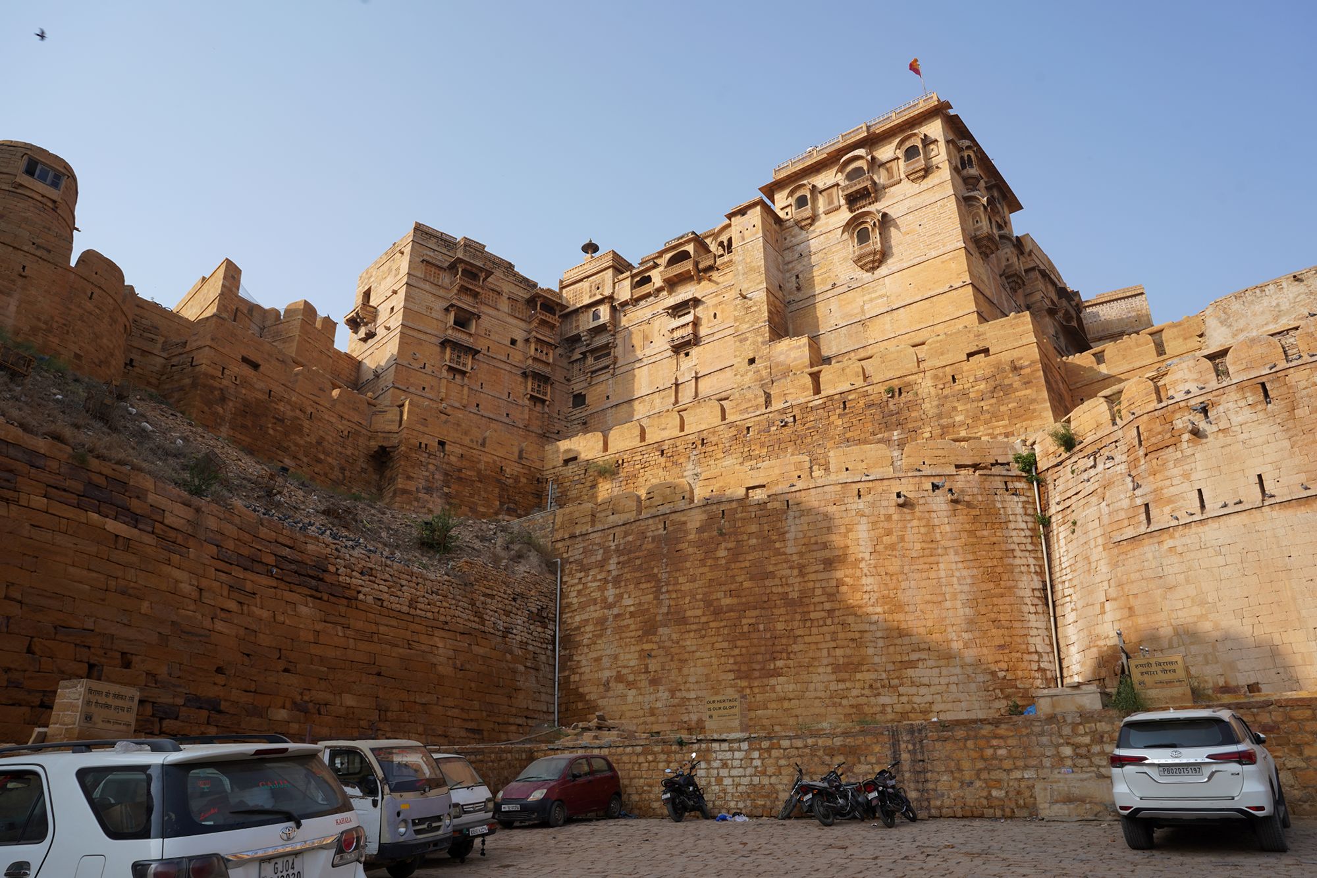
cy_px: 439
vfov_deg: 53.1
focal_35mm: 24
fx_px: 878
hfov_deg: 73.7
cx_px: 658
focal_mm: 24
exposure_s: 1/100
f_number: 11
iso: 100
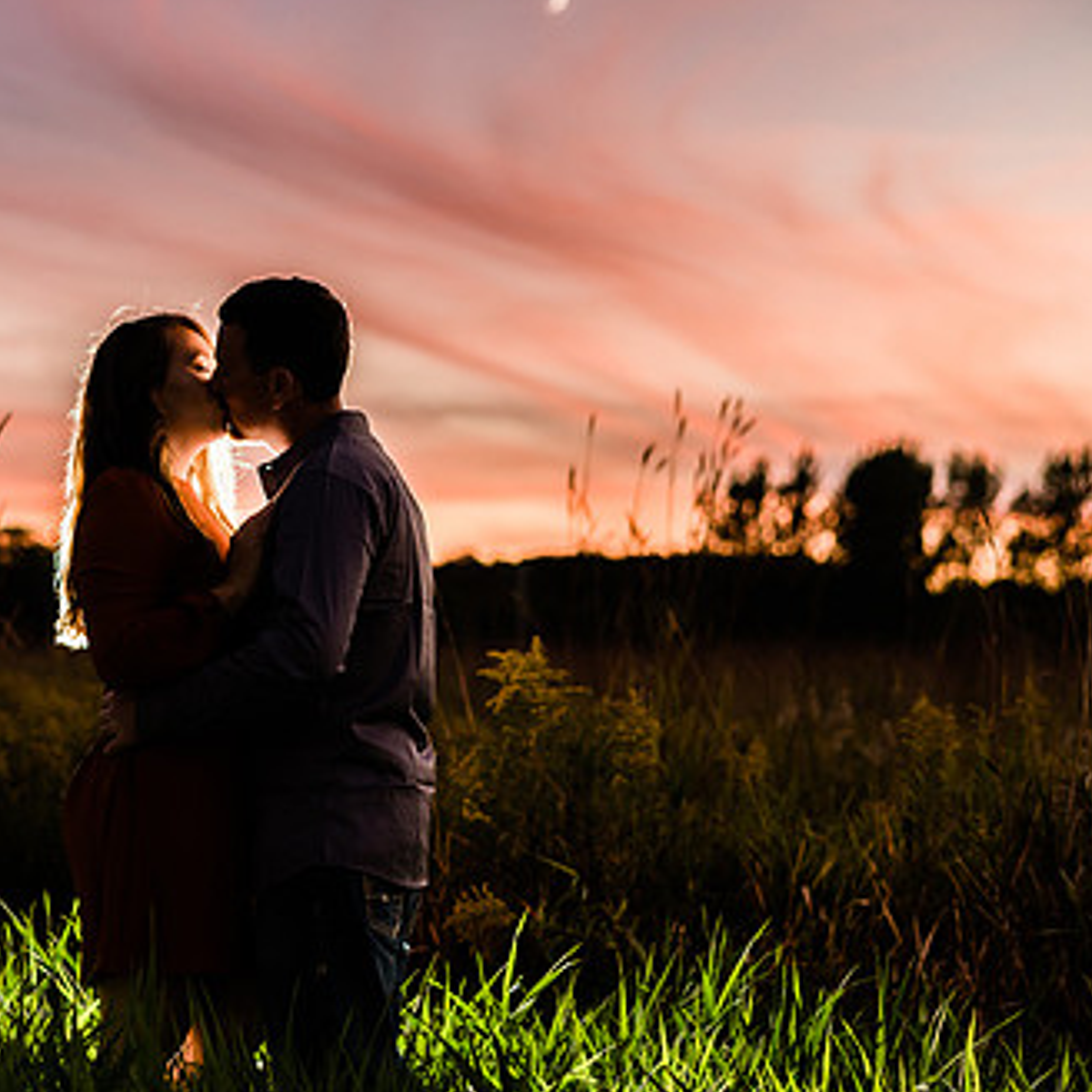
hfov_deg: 19.7
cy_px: 599
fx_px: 3105
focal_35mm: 87
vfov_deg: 19.9
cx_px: 156
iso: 400
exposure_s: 1/200
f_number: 2.5
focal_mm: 58
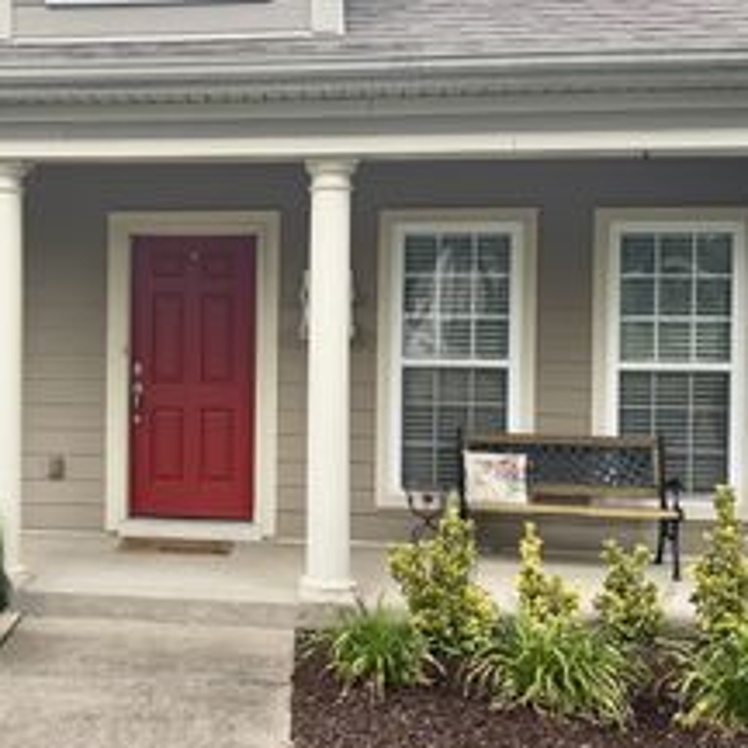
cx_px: 135
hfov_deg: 33.5
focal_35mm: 49
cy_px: 338
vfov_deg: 34.7
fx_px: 1198
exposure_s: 1/765
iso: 80
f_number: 1.78
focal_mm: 6.76
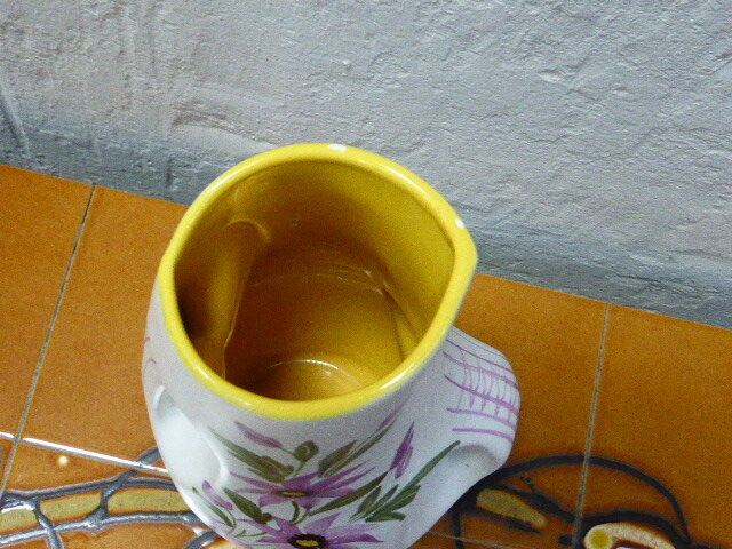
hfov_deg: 36.2
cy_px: 274
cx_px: 366
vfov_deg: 27.5
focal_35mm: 53
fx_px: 1121
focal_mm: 9
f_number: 4.4
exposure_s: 1/100
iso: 1600
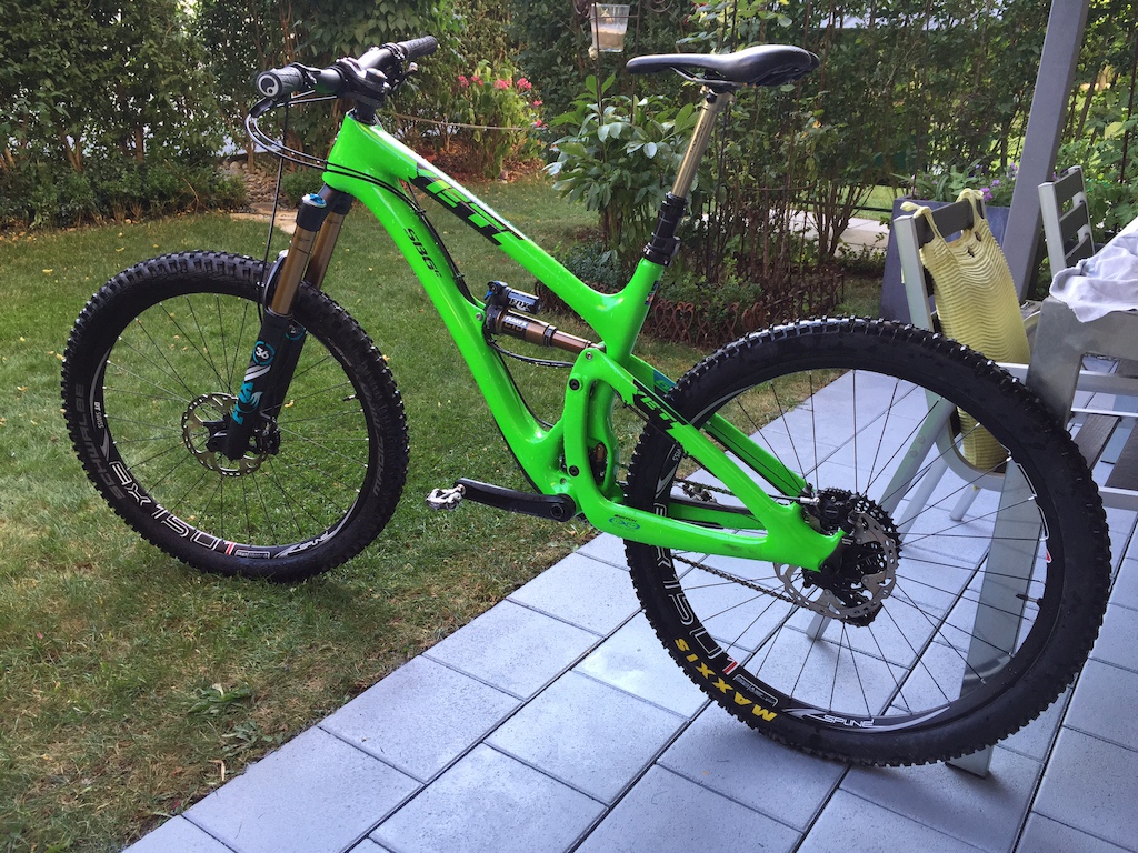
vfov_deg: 48.2
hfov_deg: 61.7
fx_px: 953
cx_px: 569
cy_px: 426
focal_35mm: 29
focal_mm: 4.15
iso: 40
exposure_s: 1/60
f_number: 2.2
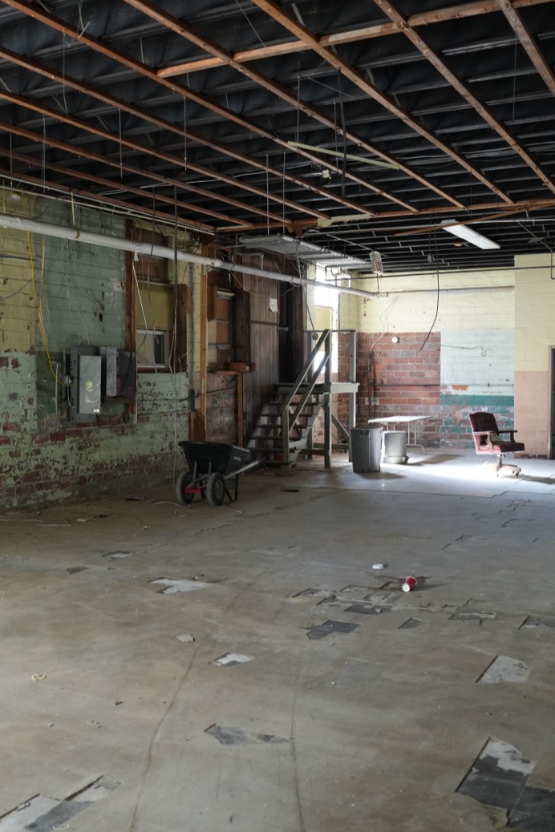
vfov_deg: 51.9
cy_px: 422
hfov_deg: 35.9
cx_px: 261
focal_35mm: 37
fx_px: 856
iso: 2000
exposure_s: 1/160
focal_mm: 24
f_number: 2.8
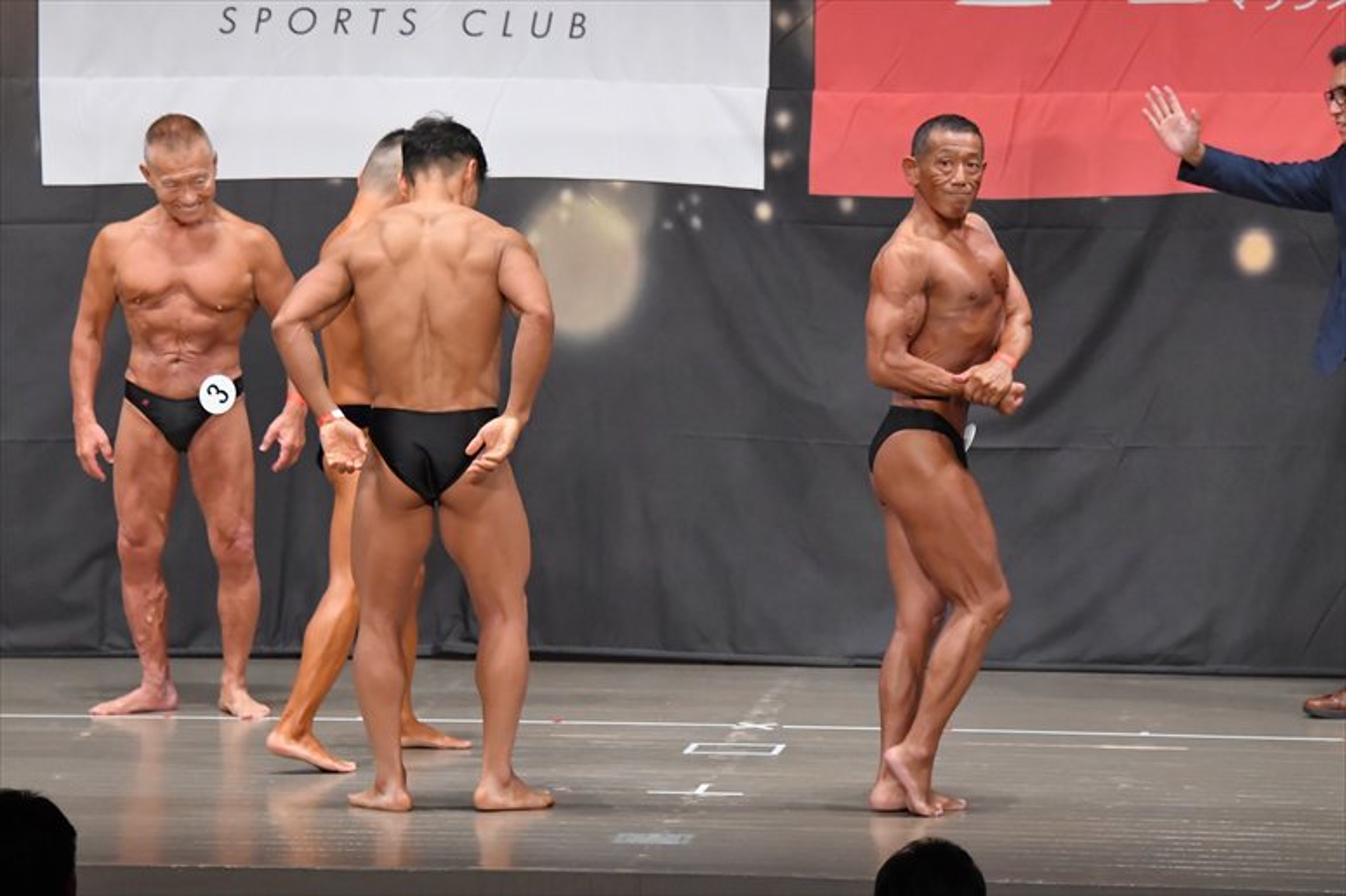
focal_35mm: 187
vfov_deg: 7.3
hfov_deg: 11.0
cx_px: 673
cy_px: 448
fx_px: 6988
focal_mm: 125
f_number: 5.6
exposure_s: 1/400
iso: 6400
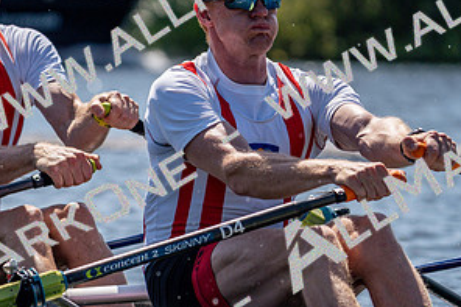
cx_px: 151
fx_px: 6668
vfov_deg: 2.6
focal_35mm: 521
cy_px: 146
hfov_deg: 4.0
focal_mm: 266
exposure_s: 1/2000
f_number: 5.6
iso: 250
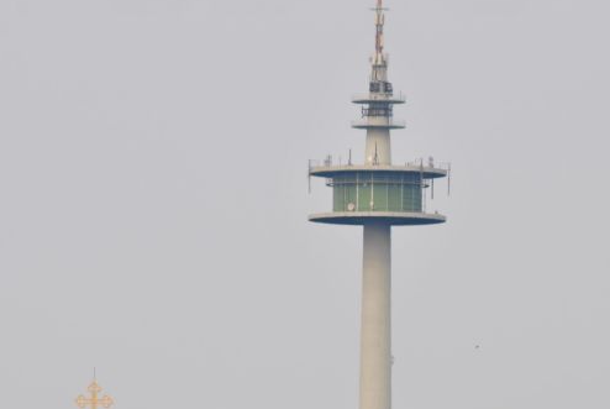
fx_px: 15816
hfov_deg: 2.2
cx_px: 374
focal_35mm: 932
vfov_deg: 1.5
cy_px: 197
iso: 125
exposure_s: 1/250
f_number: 10
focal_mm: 300
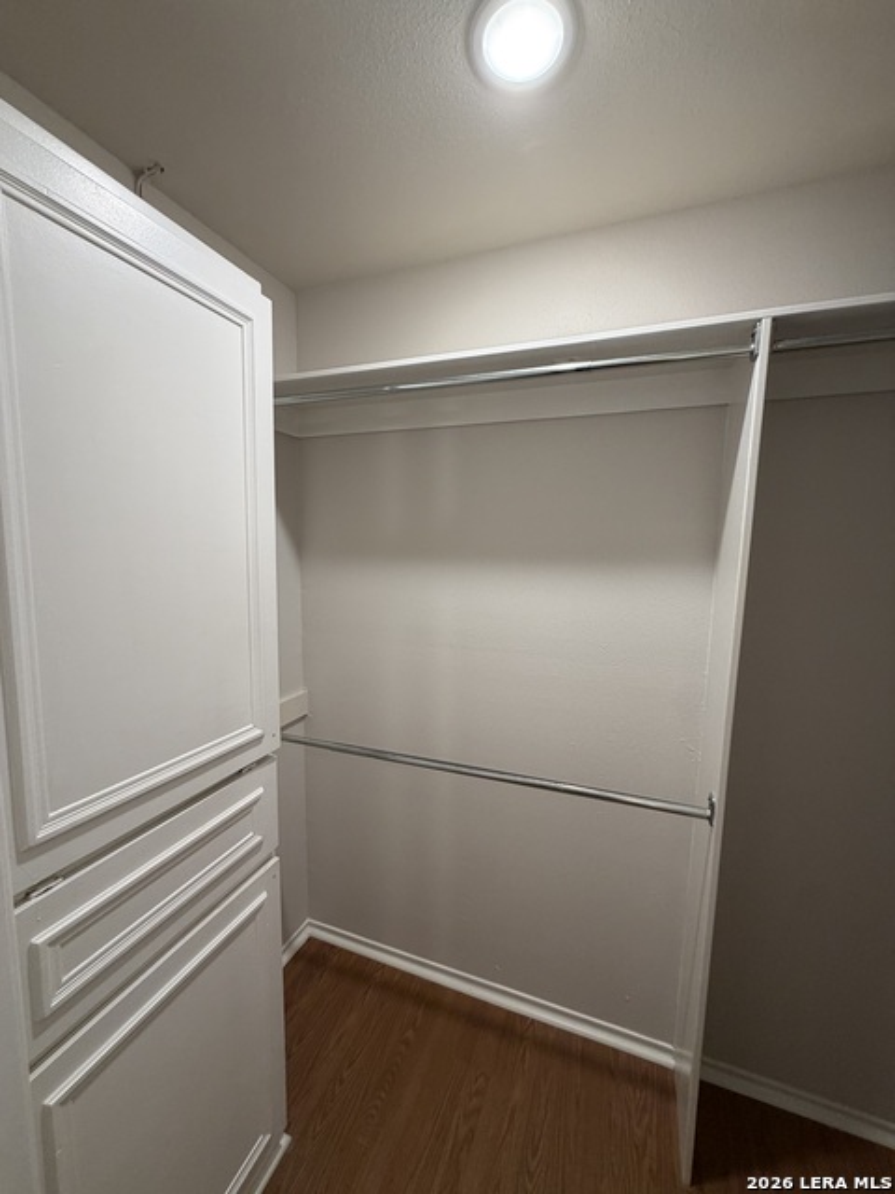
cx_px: 448
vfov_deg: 102.1
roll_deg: -0.8
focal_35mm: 14
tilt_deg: -6.5
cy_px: 597
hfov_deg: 85.7
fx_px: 483
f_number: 2.2
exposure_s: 1/60
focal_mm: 2.22
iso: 160
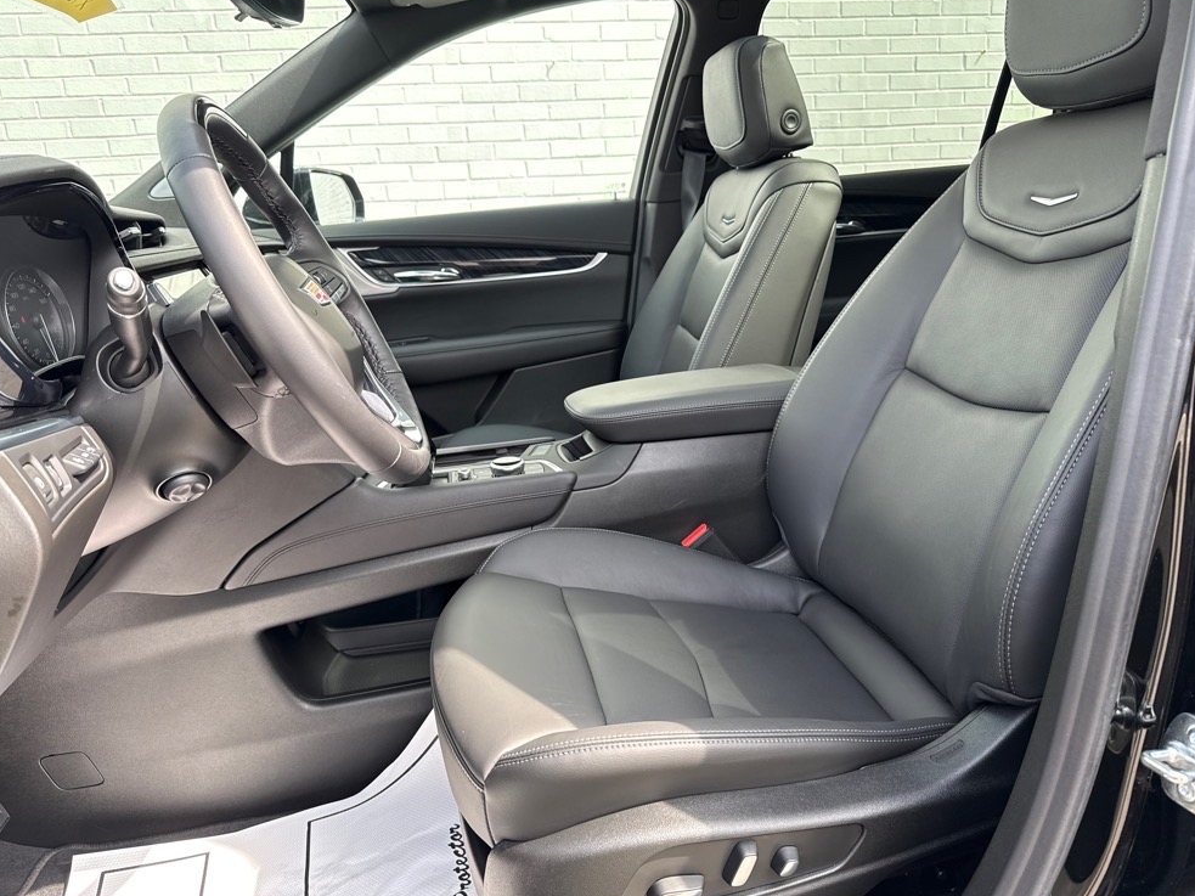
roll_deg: +0.4
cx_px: 584
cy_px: 458
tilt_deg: -13.6
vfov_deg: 54.9
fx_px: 863
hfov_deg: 69.4
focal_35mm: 25
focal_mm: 6.76
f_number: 1.78
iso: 125
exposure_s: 1/239
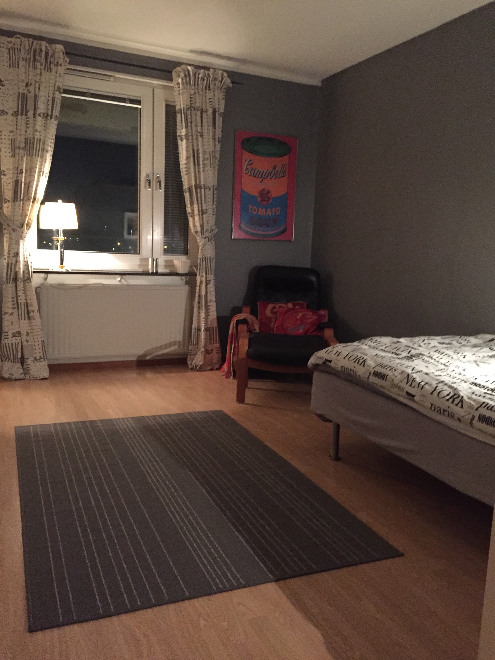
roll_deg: -2.2
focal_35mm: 29
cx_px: 248
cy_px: 330
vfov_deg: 61.7
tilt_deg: -8.1
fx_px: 553
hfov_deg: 48.2
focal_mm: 4.15
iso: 800
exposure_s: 1/17
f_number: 2.2
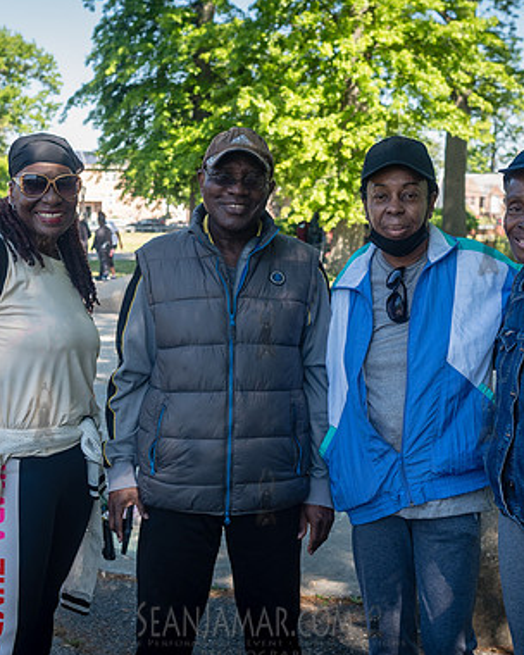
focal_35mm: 54
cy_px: 303
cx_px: 252
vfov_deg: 34.7
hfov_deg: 28.1
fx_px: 1047
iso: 200
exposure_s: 1/320
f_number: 4.5
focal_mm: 35
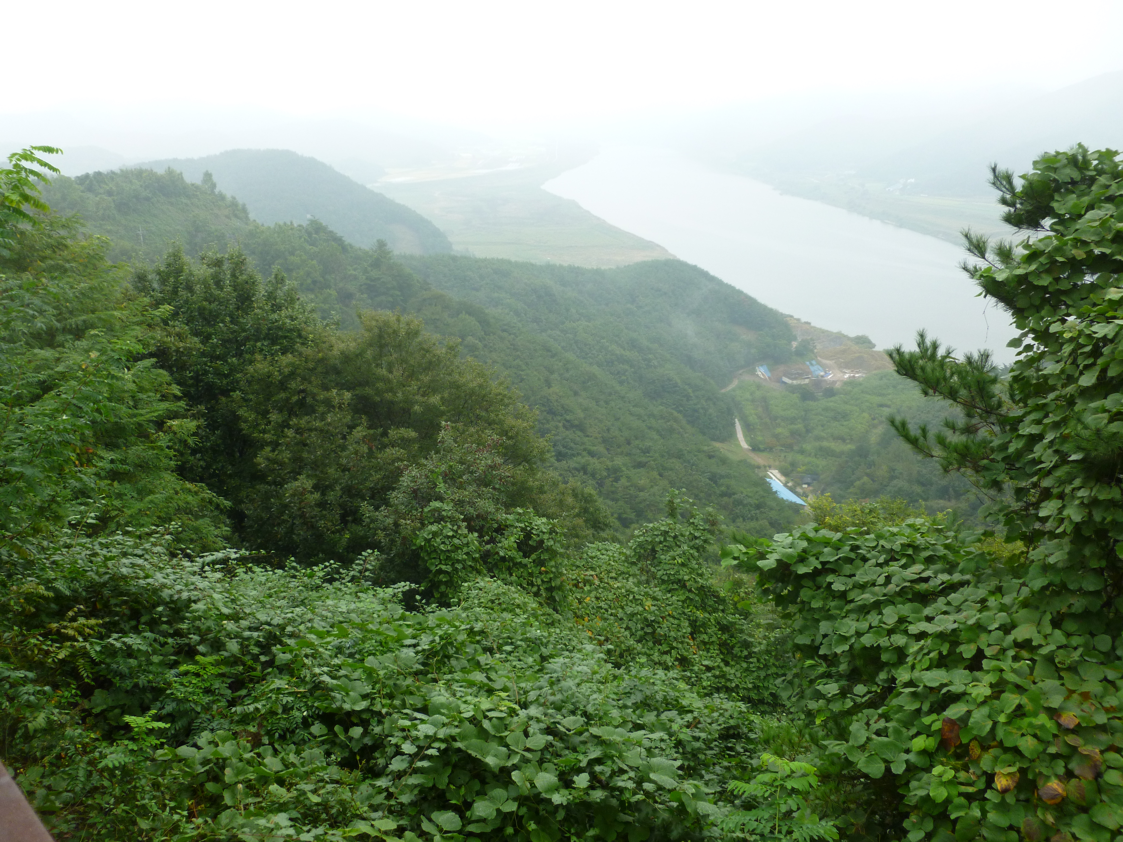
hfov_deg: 63.4
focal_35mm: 28
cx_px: 562
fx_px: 908
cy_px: 421
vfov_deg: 49.7
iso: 160
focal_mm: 5
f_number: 3.3
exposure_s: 1/60
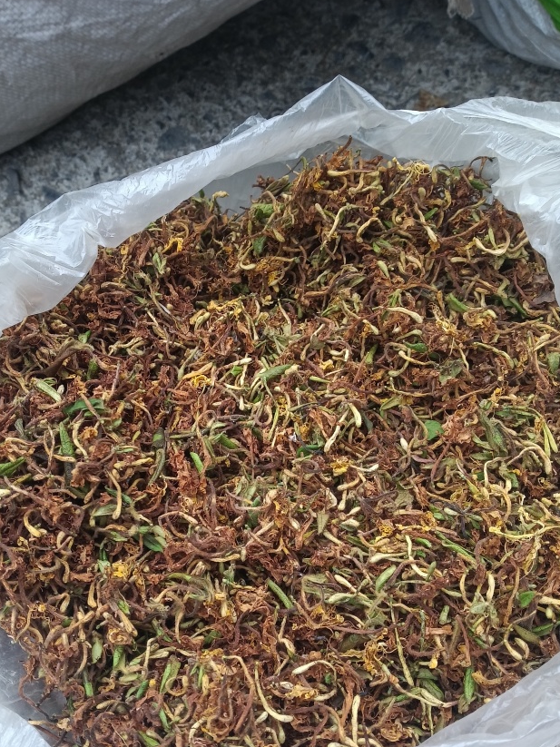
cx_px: 260
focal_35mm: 35
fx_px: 755
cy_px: 480
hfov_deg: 40.7
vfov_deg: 51.9
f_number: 1.8
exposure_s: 1/171
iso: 100
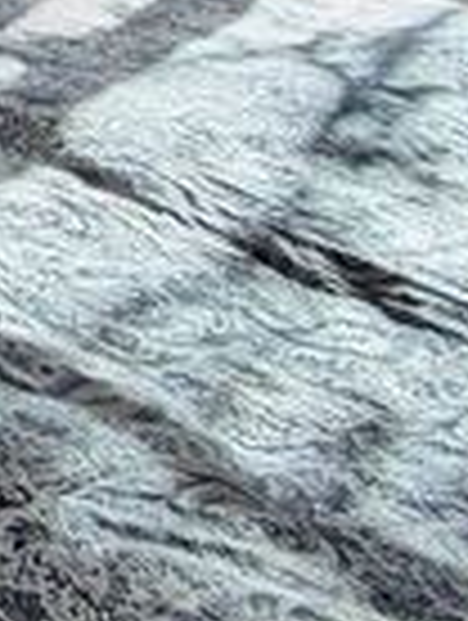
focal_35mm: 81
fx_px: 1456
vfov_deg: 18.6
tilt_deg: -2.2
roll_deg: +1.6
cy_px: -508
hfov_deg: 9.9
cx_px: -1125
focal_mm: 2.22
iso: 80
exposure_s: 1/120
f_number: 2.2
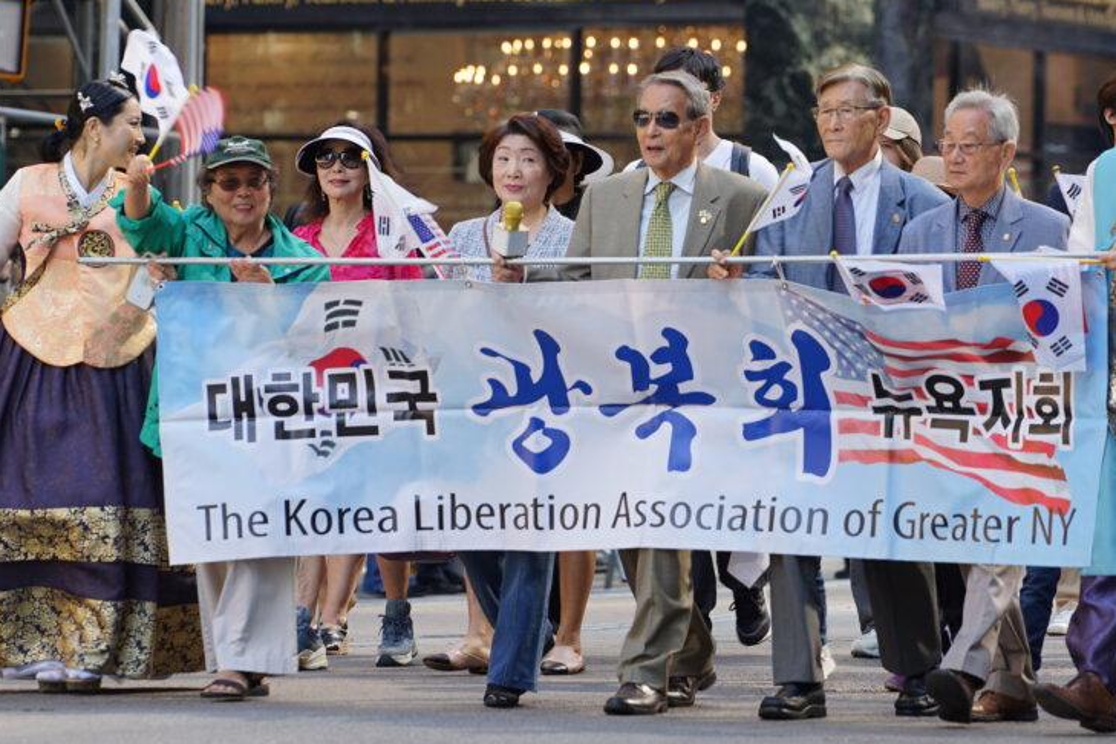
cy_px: 282
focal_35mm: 247
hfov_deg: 8.3
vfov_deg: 5.6
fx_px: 7656
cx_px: 592
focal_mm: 150
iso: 160
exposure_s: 1/160
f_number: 4
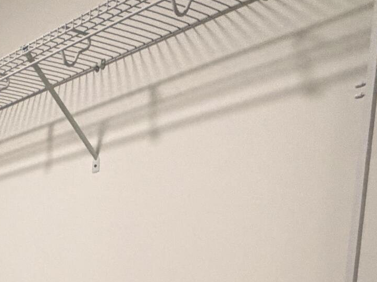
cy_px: 396
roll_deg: +0.4
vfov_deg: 21.9
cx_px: -201
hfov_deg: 24.8
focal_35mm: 58
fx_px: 632
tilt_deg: -6.6
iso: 250
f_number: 2.2
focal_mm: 2.22
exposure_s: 1/60
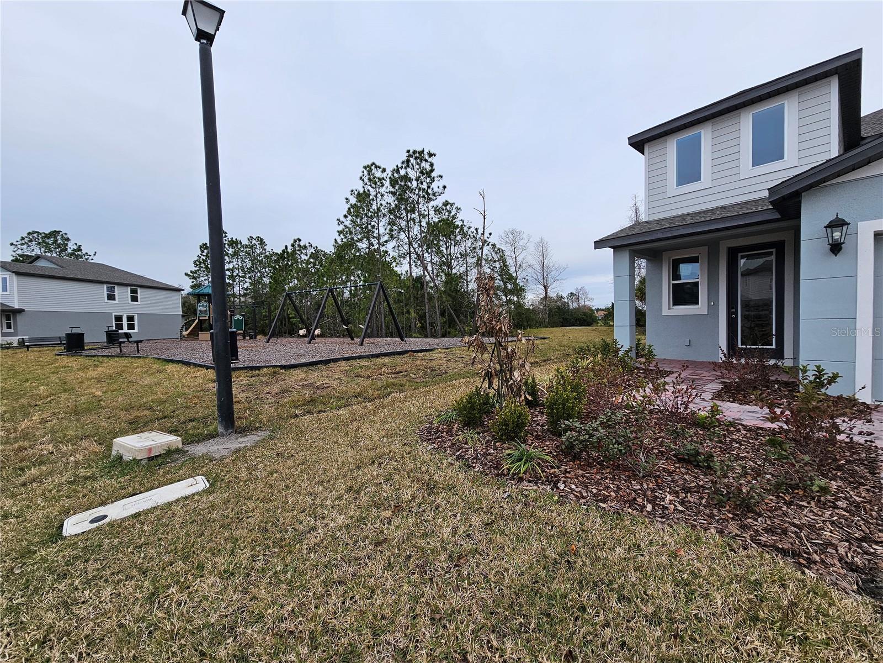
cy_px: 332
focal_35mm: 13
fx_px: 332
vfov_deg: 89.9
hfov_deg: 106.2
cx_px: 442
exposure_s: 1/343
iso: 50
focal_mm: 2.2
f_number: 2.2
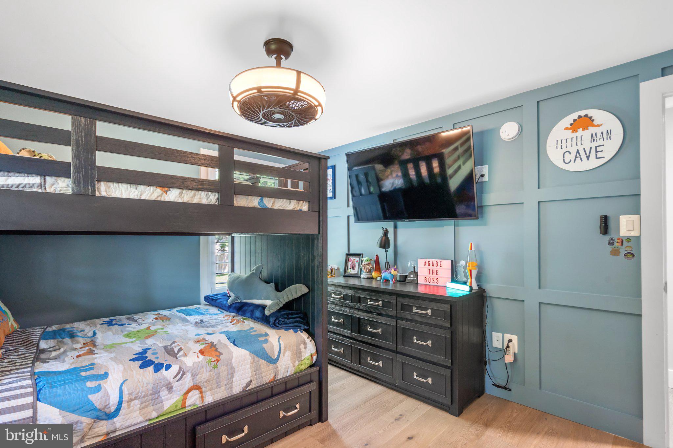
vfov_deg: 73.7
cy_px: 224
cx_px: 336
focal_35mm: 16
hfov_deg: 96.7
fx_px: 299
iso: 500
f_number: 8
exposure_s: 1.6
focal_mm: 16
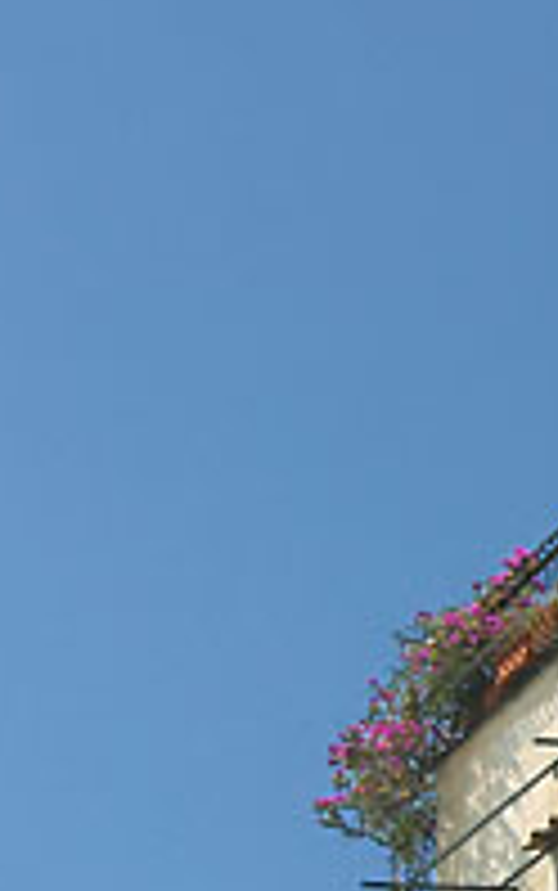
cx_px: 1328
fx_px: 5127
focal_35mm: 211
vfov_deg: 9.9
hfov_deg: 6.0
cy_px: 502
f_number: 7.1
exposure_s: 1/320
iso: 160
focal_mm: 44
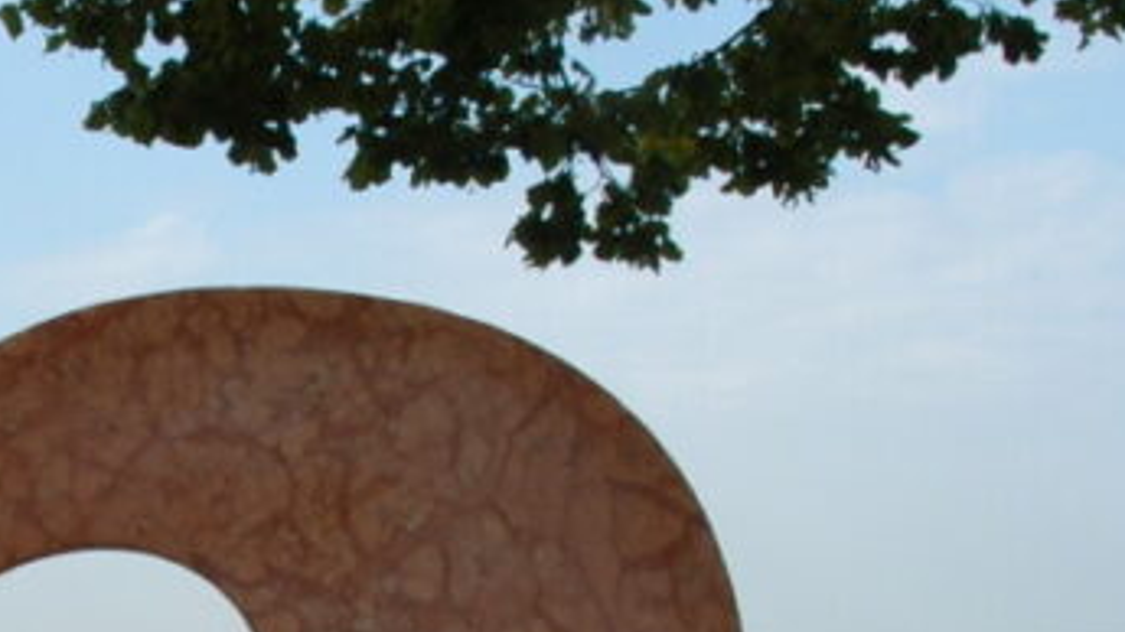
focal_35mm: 84
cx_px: -62
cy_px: 686
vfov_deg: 14.1
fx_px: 2506
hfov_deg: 23.9
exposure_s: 1/200
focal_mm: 18
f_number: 10
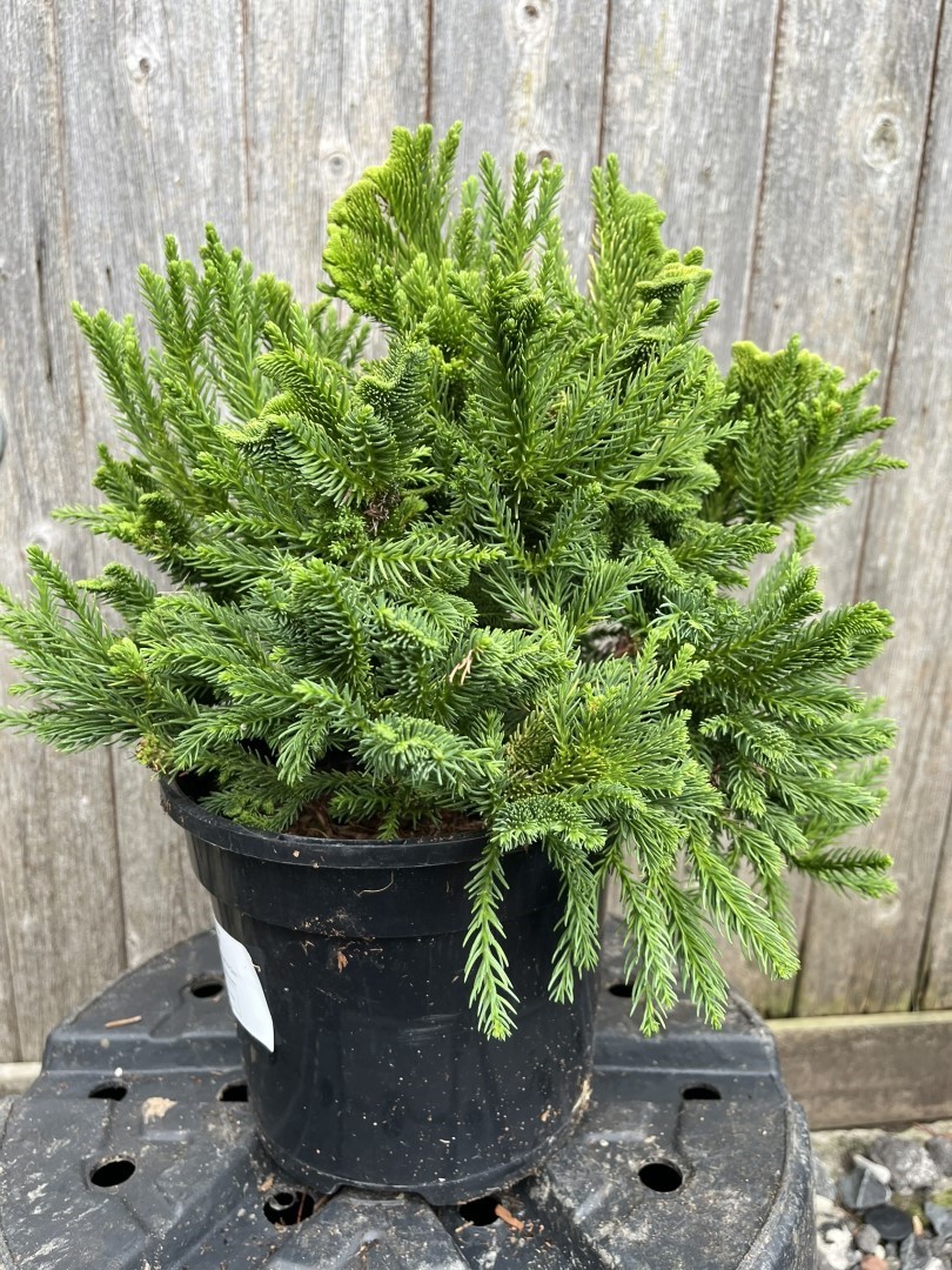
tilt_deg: -16.5
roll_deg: -1.3
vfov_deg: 67.3
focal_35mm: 26
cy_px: 635
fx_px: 953
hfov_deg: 53.1
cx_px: 476
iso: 32
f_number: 1.6
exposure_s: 1/122
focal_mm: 5.1
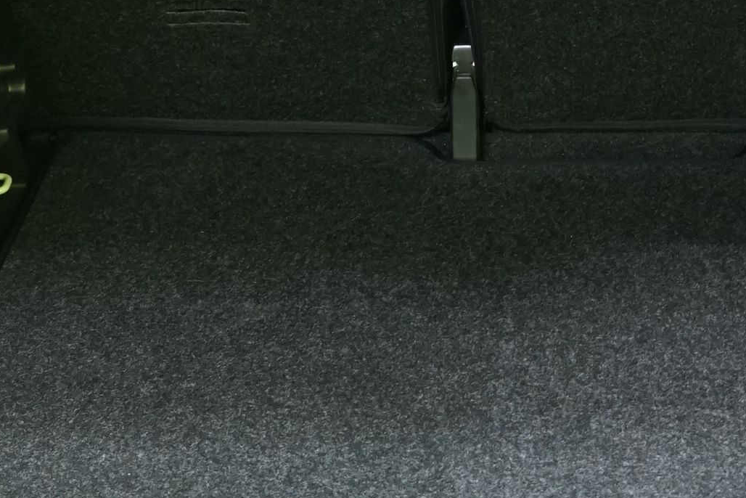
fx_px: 2301
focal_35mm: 111
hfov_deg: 18.2
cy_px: 14
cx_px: 610
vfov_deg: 12.2
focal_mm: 29
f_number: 5
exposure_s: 1/20
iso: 1600
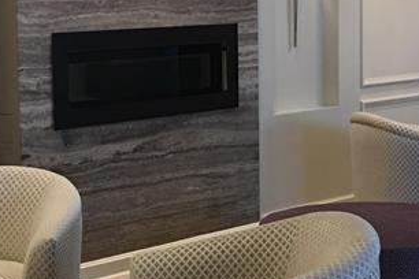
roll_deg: +1.1
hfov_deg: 20.2
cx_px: 177
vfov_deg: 13.5
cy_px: 122
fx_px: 1175
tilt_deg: -5.6
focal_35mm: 101
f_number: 2.2
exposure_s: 1/15
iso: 64
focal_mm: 4.15
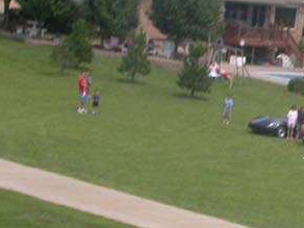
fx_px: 2002
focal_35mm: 228
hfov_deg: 8.5
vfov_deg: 6.5
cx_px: 451
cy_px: 229
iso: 100
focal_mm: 13.5
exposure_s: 1/759
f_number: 3.2
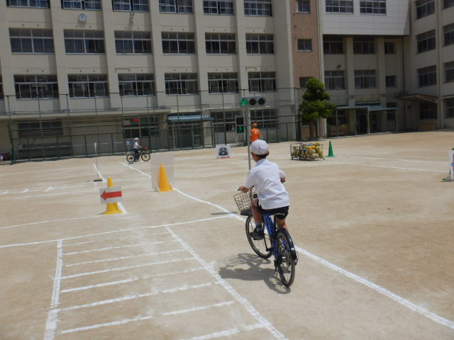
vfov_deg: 41.8
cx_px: 227
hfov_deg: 54.0
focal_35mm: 34
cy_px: 170
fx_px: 446
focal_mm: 6.1
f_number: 8.3
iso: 125
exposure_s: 1/800
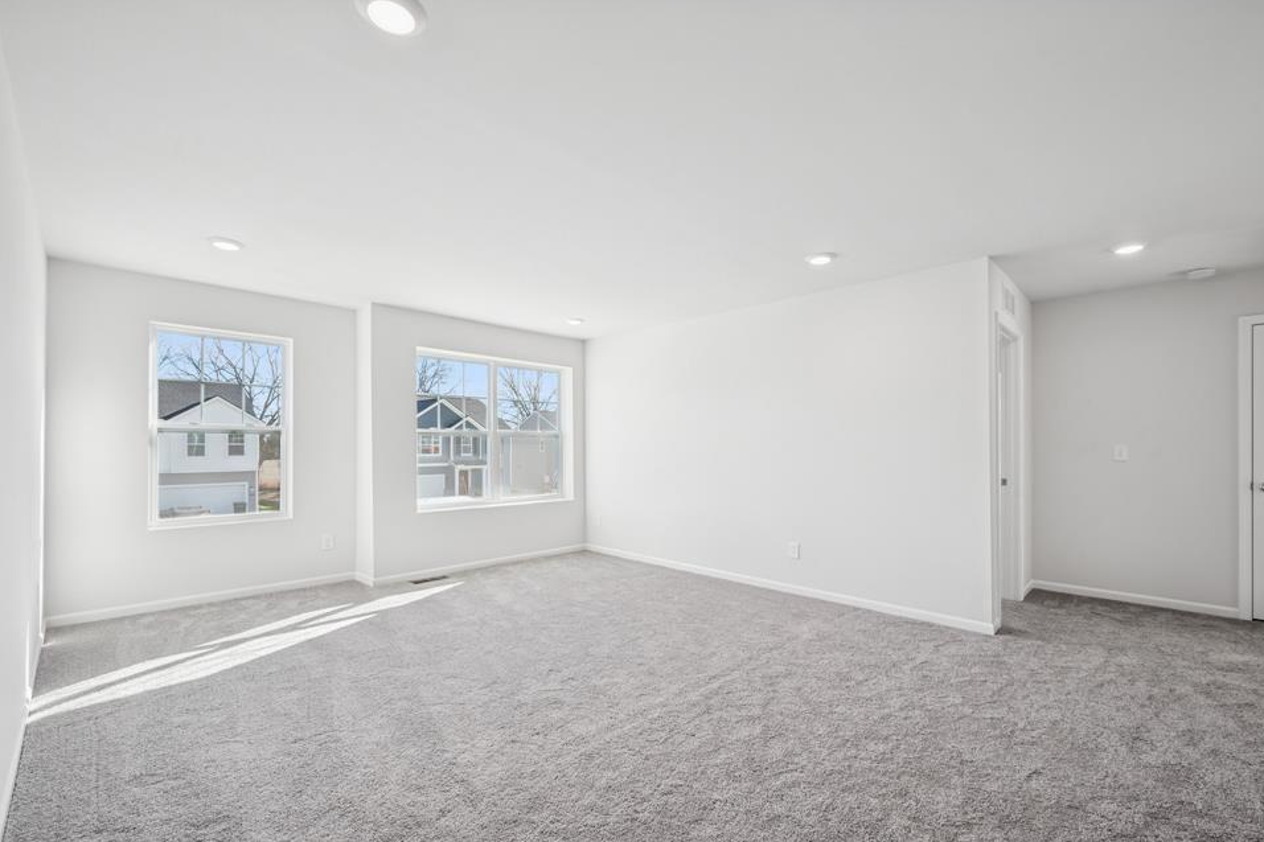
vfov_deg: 77.3
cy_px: 438
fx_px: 527
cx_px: 644
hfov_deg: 100.4
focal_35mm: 15
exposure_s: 1/8
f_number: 9
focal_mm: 14
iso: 100
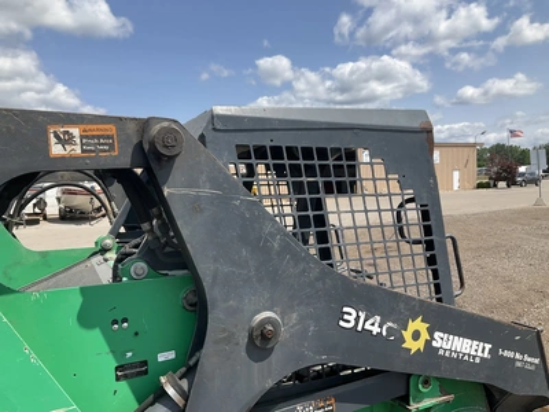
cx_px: 274
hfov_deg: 61.7
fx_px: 460
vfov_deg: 48.2
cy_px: 206
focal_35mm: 29
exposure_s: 1/1451
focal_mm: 3
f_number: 1.8
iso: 25
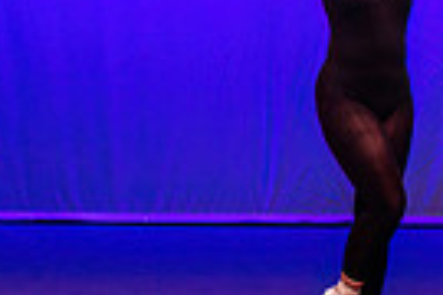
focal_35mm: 469
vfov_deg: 2.9
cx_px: 456
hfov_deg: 4.4
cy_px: -7
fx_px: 5771
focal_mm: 95
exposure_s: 1/400
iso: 1250
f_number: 2.8
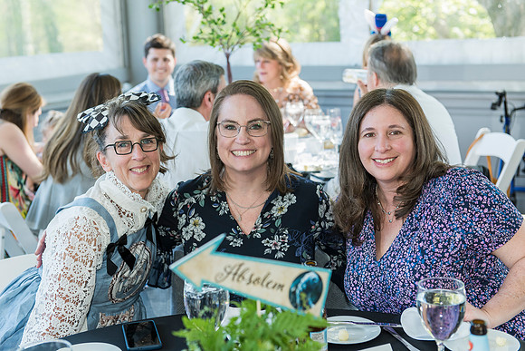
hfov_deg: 35.6
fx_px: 817
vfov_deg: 24.2
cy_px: 176
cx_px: 262
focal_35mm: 56
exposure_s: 1/160
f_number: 4
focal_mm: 56
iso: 400
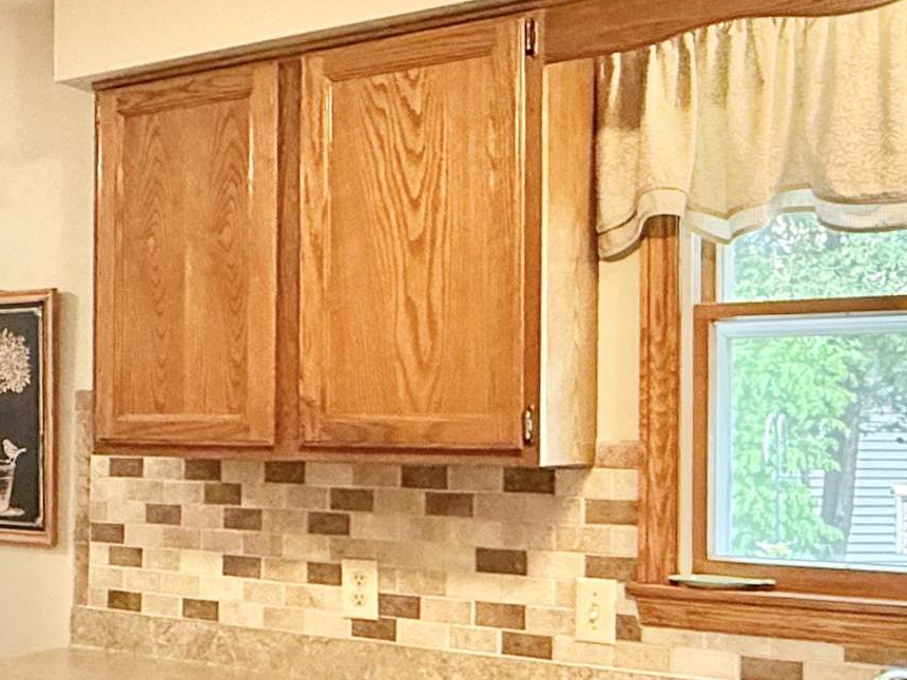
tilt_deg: +0.8
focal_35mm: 50
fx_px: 1310
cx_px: 120
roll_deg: -2.3
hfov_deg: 36.2
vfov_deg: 28.9
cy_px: 464
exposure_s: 1/120
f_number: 2.2
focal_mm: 2.22
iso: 250
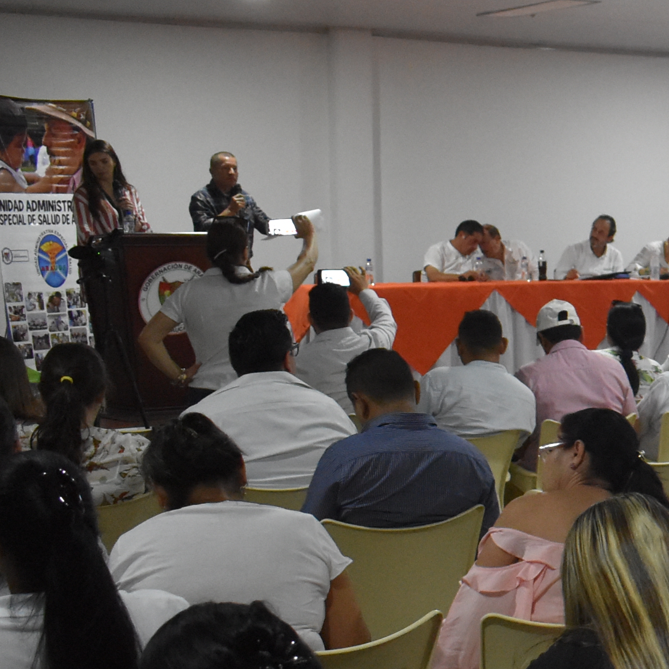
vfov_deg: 20.8
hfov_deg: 18.4
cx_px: 1020
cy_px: 441
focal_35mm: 83
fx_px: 1815
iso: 2500
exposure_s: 1/60
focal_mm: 18
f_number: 3.5
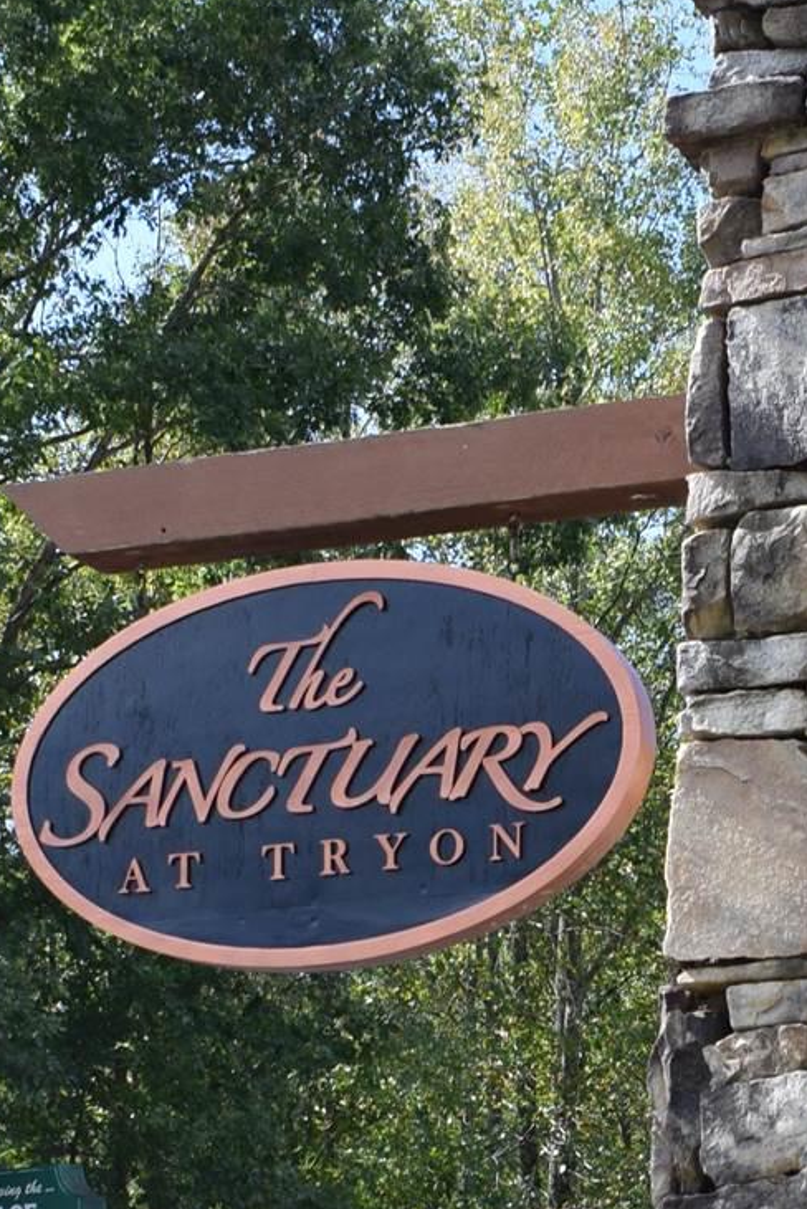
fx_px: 3493
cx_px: 642
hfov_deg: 13.1
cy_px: 1118
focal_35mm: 104
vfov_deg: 19.2
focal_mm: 22
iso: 100
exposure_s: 1/160
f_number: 6.3
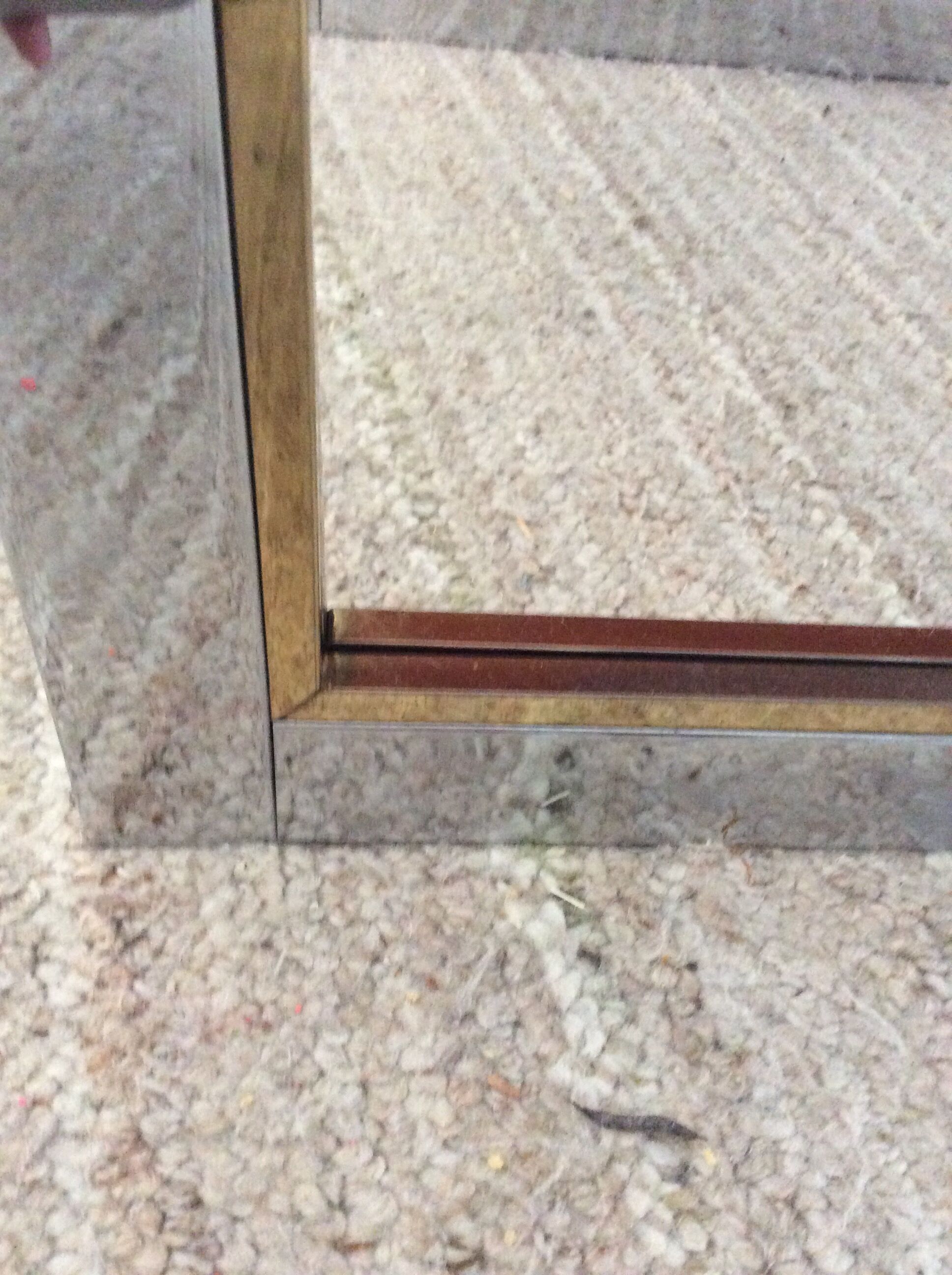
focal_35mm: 32
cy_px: 638
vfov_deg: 56.9
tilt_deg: -44.9
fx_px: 1177
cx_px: 476
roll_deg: -6.3
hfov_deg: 44.1
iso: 400
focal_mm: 3.3
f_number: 2.4
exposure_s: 1/17
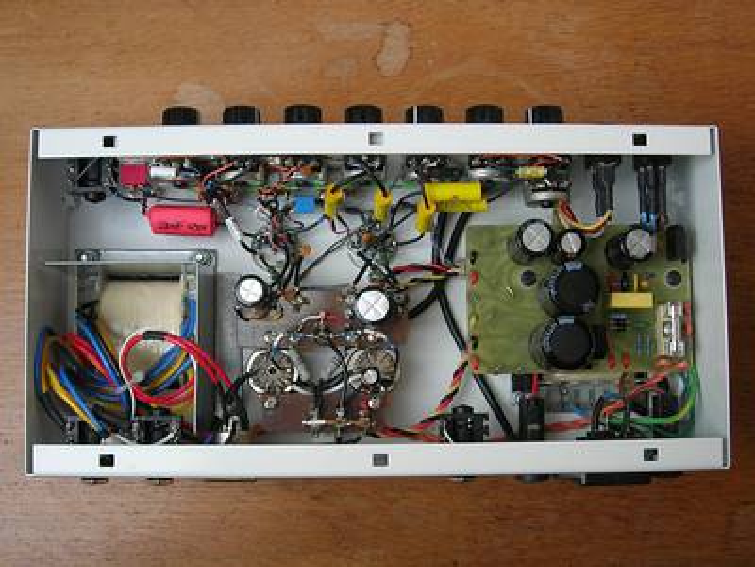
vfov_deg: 35.1
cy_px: 284
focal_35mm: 41
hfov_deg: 45.8
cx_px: 378
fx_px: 894
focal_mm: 8.5
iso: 64
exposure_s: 1/16
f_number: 2.9
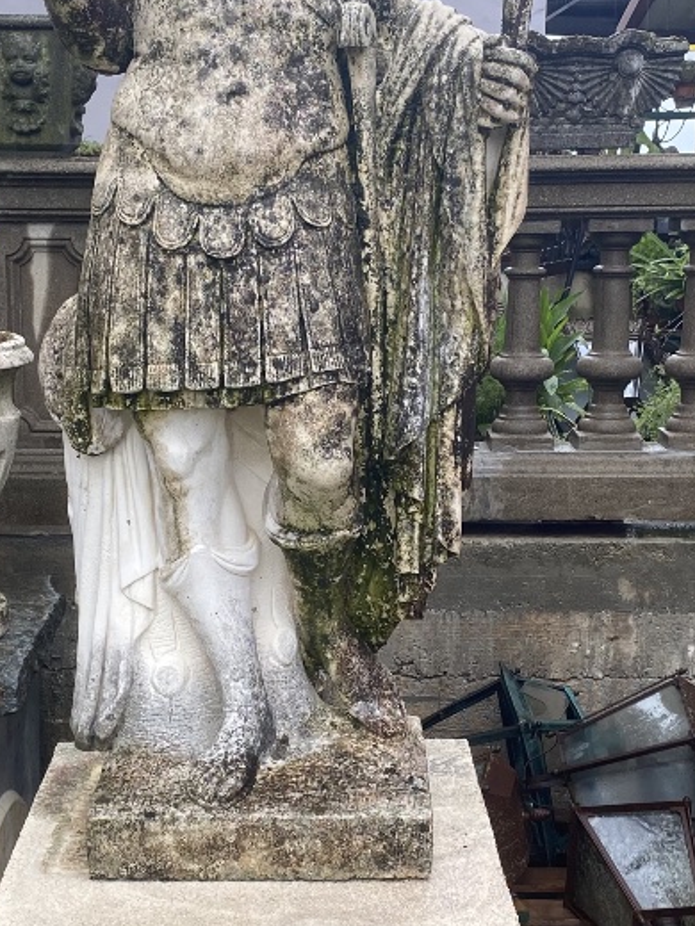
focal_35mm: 60
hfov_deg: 24.4
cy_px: 522
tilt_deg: -9.2
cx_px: 266
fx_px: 1606
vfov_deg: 32.1
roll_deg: +1.3
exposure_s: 1/143
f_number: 1.8
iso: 32
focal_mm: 4.25
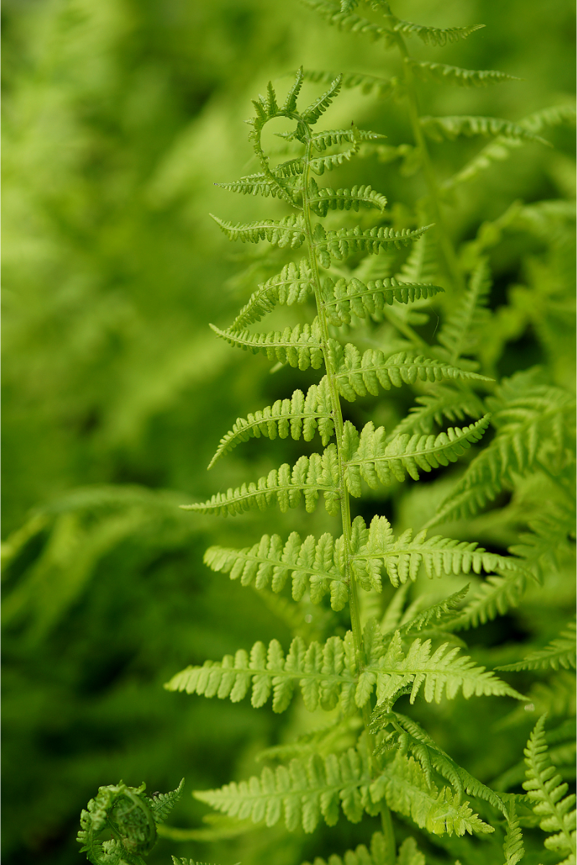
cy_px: 432
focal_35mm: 150
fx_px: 3606
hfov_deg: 9.1
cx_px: 288
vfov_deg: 13.7
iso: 125
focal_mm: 100
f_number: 4
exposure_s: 1/160
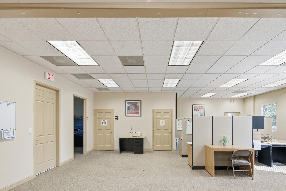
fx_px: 143
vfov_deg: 66.1
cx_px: 154
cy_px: 122
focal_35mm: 18
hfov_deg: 89.9
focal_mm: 14
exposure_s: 1/640
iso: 400
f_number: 8
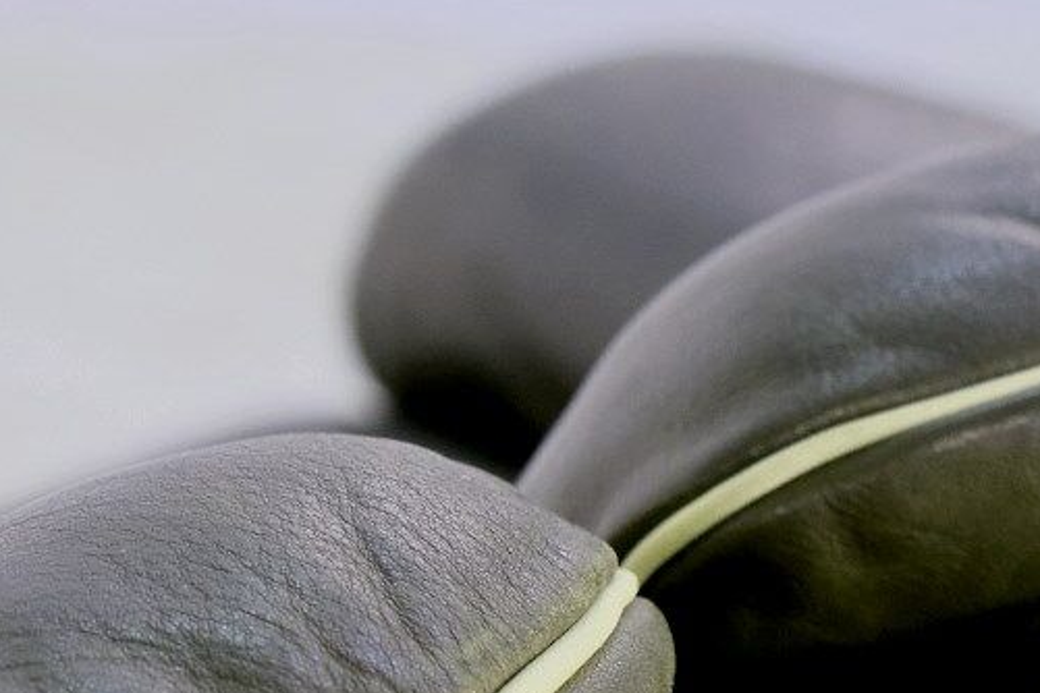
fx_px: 3957
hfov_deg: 14.9
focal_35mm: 137
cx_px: 785
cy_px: 791
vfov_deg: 9.9
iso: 5000
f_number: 4
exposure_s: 1/52
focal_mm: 35.8
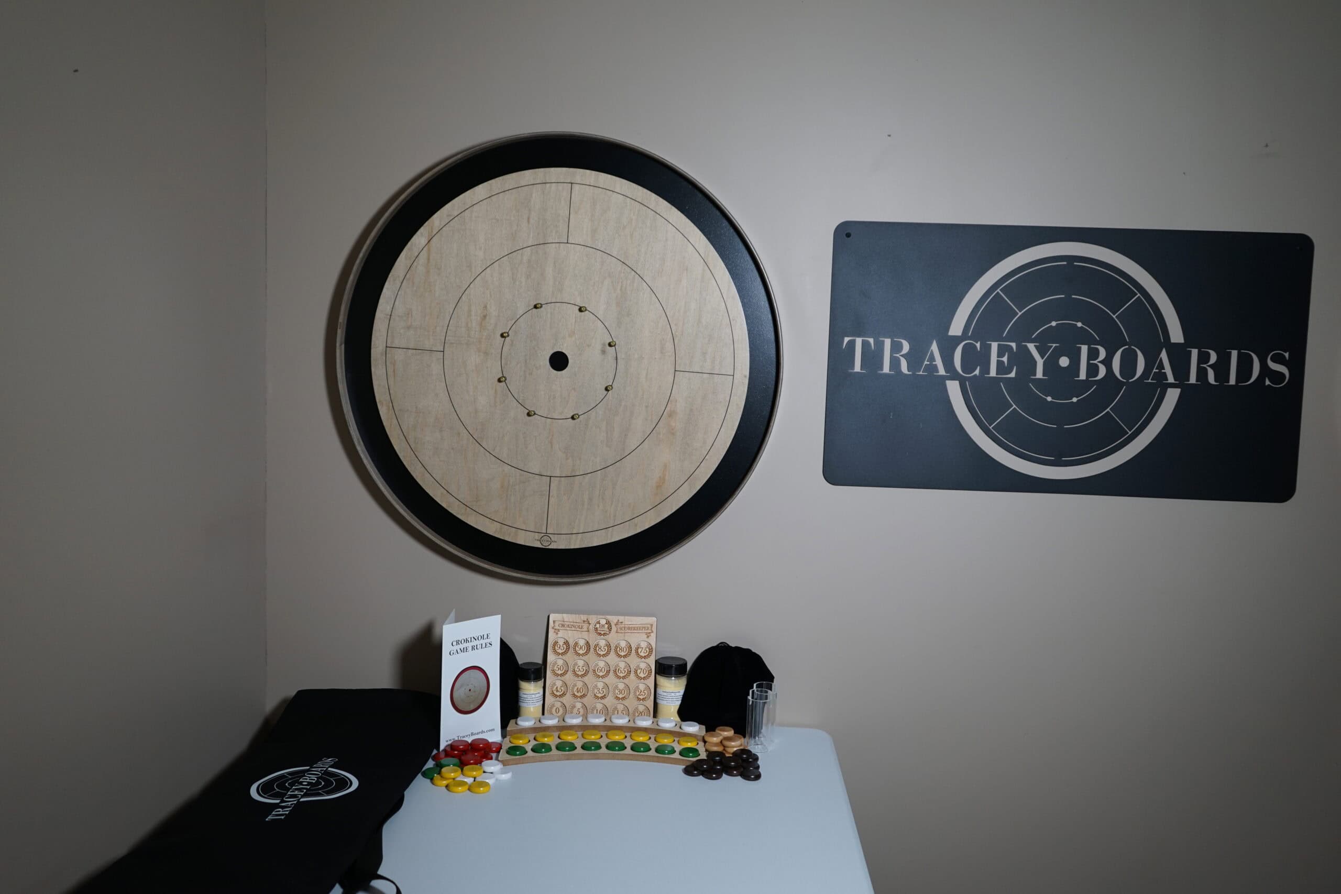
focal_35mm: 31
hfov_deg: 60.3
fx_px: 1155
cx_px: 670
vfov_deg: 42.3
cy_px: 447
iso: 320
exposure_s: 1/60
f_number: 3.5
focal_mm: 31
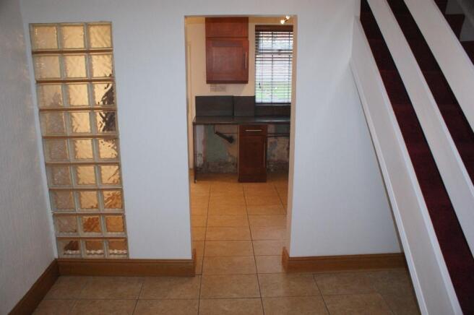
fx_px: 355
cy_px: 158
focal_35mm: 27
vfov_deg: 47.8
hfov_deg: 67.4
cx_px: 237
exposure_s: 1/6
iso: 800
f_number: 5.6
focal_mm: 18
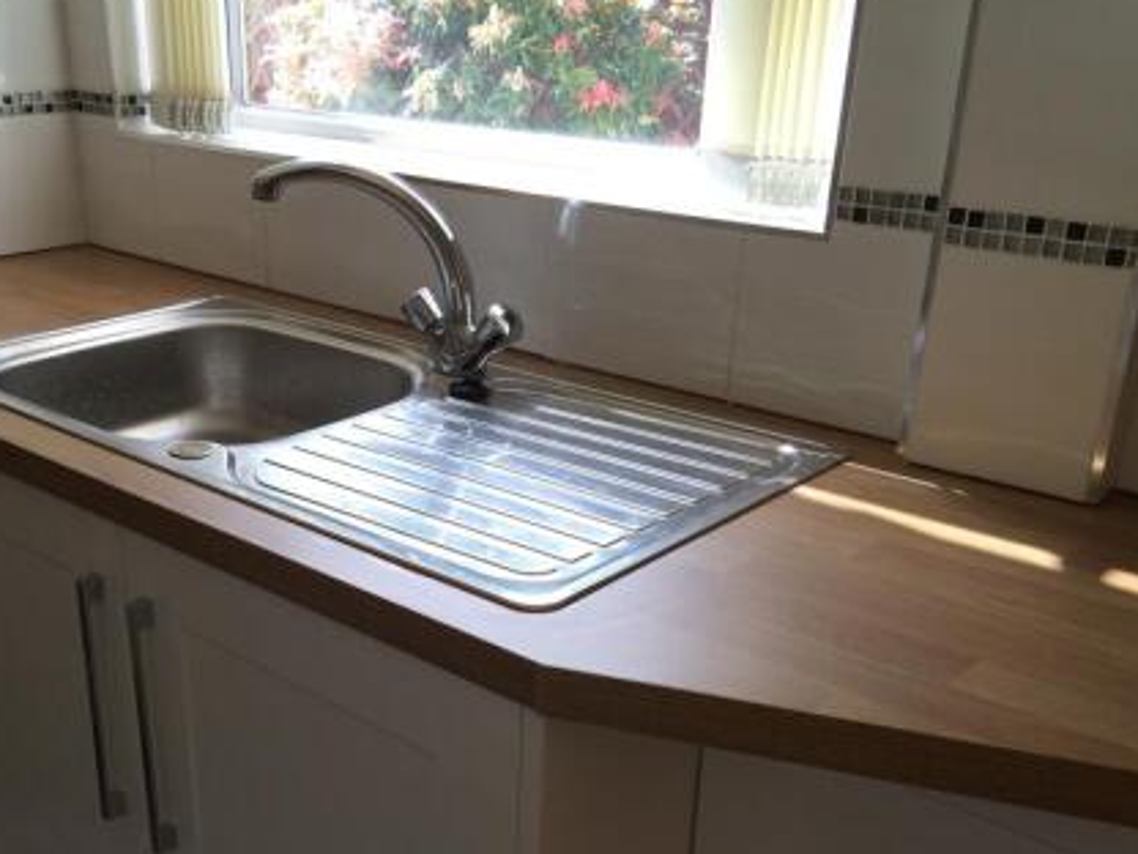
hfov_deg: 44.4
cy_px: 579
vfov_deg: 34.0
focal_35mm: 42
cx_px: 431
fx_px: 1381
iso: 40
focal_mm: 4.12
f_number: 2.2
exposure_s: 1/178
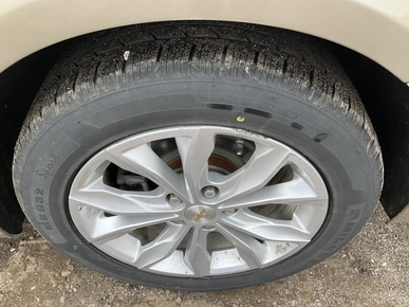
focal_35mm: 30
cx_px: 207
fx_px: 354
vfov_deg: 46.8
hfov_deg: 60.0
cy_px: 156
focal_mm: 3
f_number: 1.8
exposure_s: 1/256
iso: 25
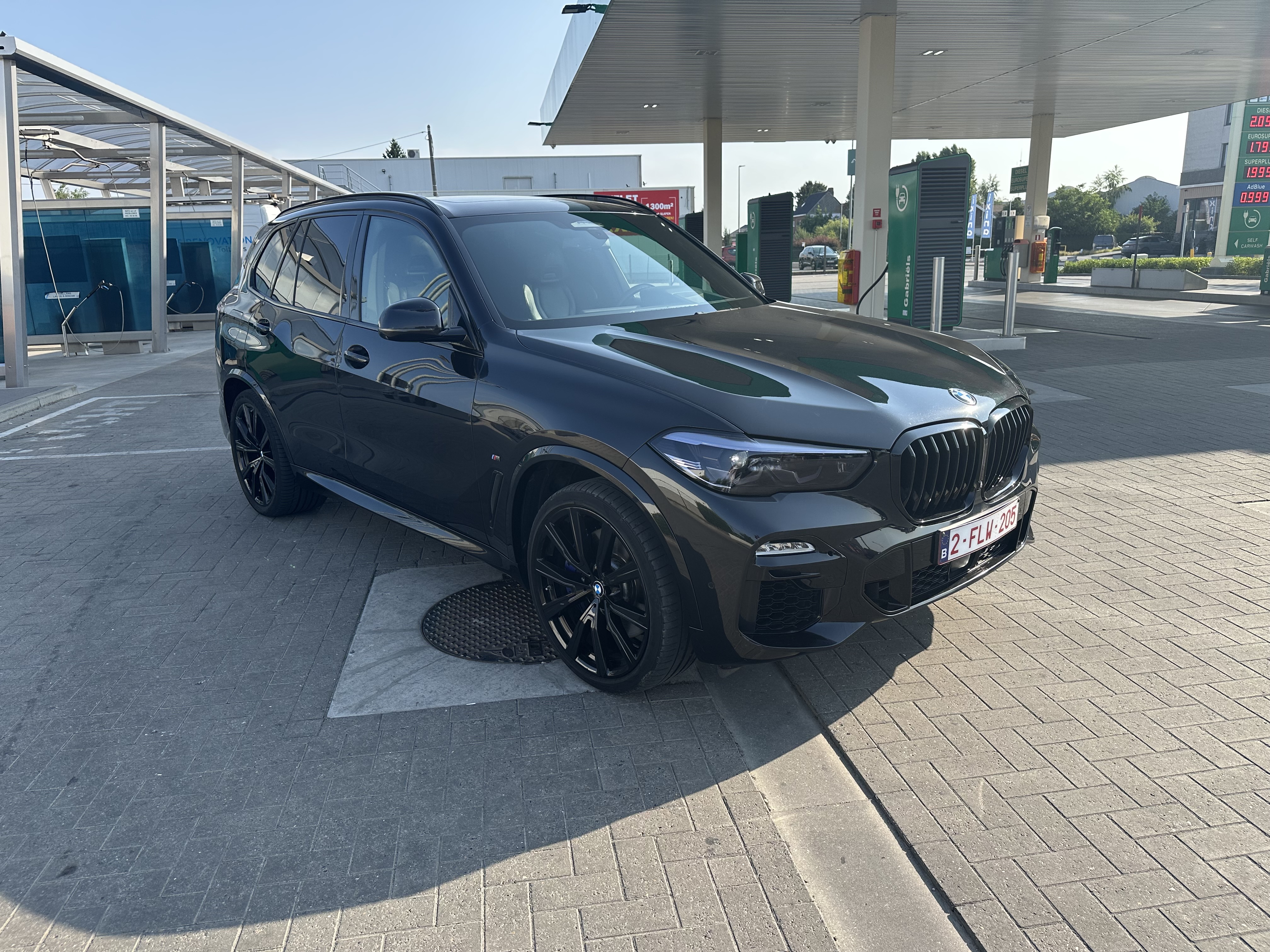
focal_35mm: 24
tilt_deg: -12.3
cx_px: 635
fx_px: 881
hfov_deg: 71.6
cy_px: 476
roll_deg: -2.0
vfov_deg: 56.8
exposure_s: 1/1412
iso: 80
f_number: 1.78
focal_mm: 6.86
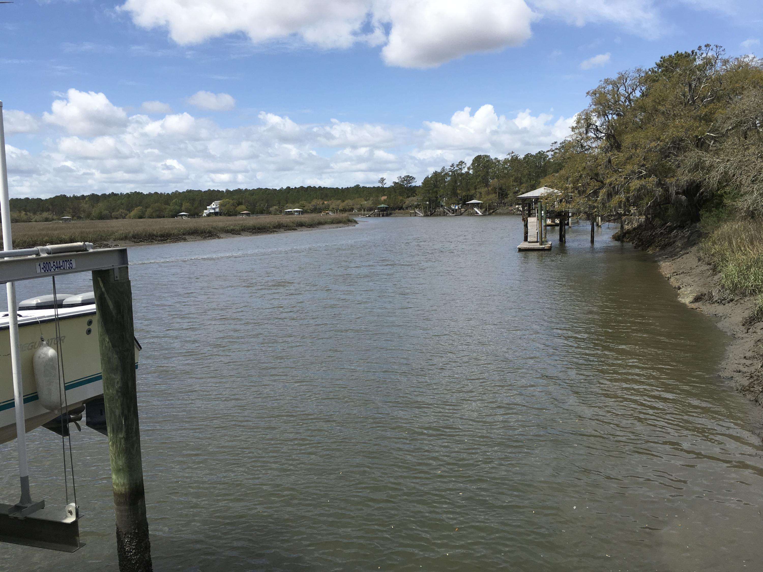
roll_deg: +1.7
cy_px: 286
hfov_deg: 61.7
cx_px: 382
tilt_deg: -8.5
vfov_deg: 48.2
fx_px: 639
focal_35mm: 29
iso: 25
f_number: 2.2
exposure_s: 1/2024
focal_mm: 4.15
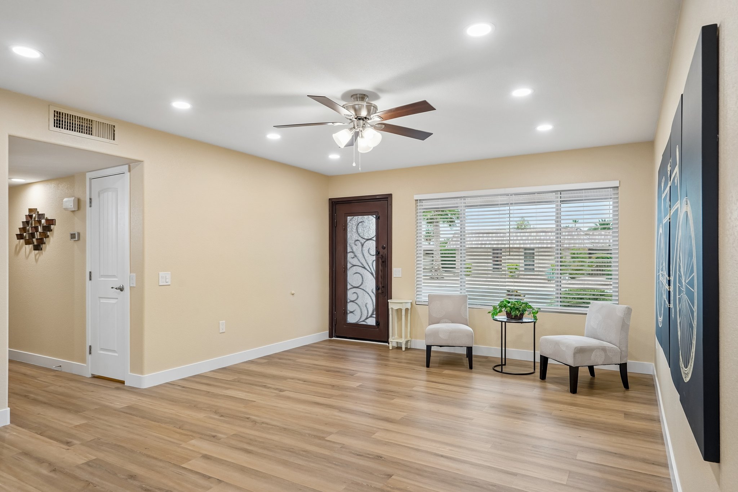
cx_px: 369
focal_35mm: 22
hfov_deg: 78.6
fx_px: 451
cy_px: 246
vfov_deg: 57.2
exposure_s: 1/20
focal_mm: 22
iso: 400
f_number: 8
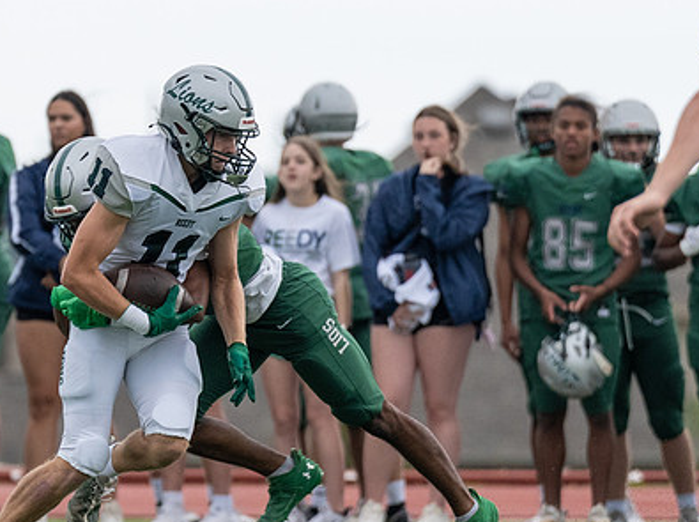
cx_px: 157
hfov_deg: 2.9
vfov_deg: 2.2
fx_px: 13852
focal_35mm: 687
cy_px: 211
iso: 800
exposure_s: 1/1250
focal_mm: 200
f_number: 2.8
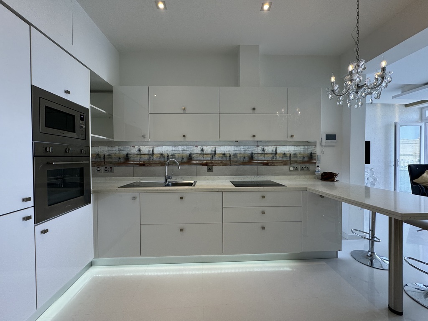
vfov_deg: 85.7
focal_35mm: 14
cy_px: 160
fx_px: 173
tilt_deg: -0.8
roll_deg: -0.3
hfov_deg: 102.1
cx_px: 214
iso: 80
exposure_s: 1/100
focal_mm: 2.22
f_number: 2.2
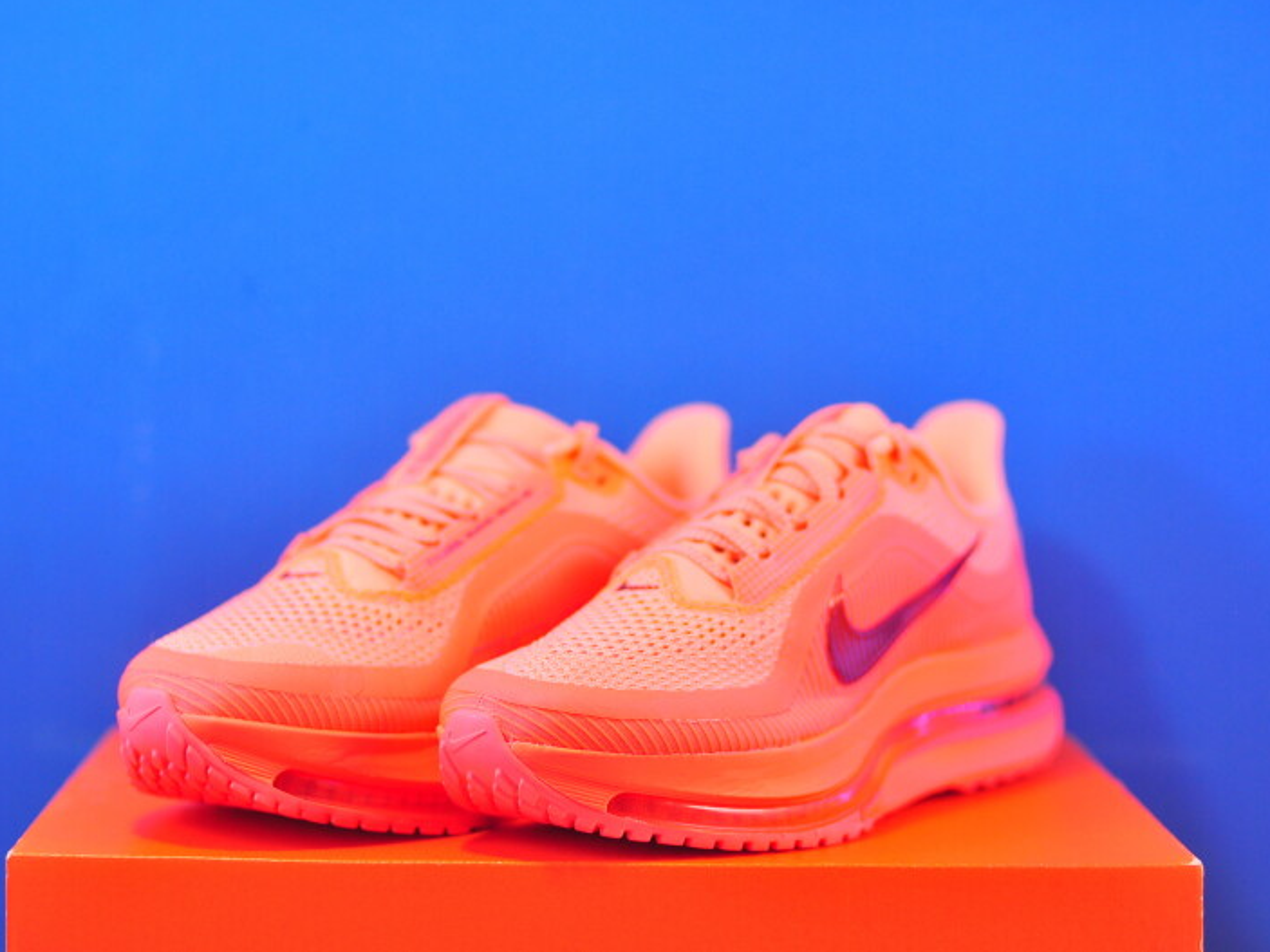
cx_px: 589
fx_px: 3008
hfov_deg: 23.8
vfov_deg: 18.0
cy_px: 476
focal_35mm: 82
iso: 250
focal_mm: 50
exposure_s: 1/320
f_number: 2
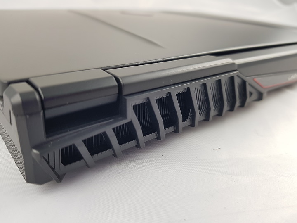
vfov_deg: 53.1
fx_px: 223
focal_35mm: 26
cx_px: 148
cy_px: 112
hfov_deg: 67.3
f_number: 1.7
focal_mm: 4.3
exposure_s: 1/60
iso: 50
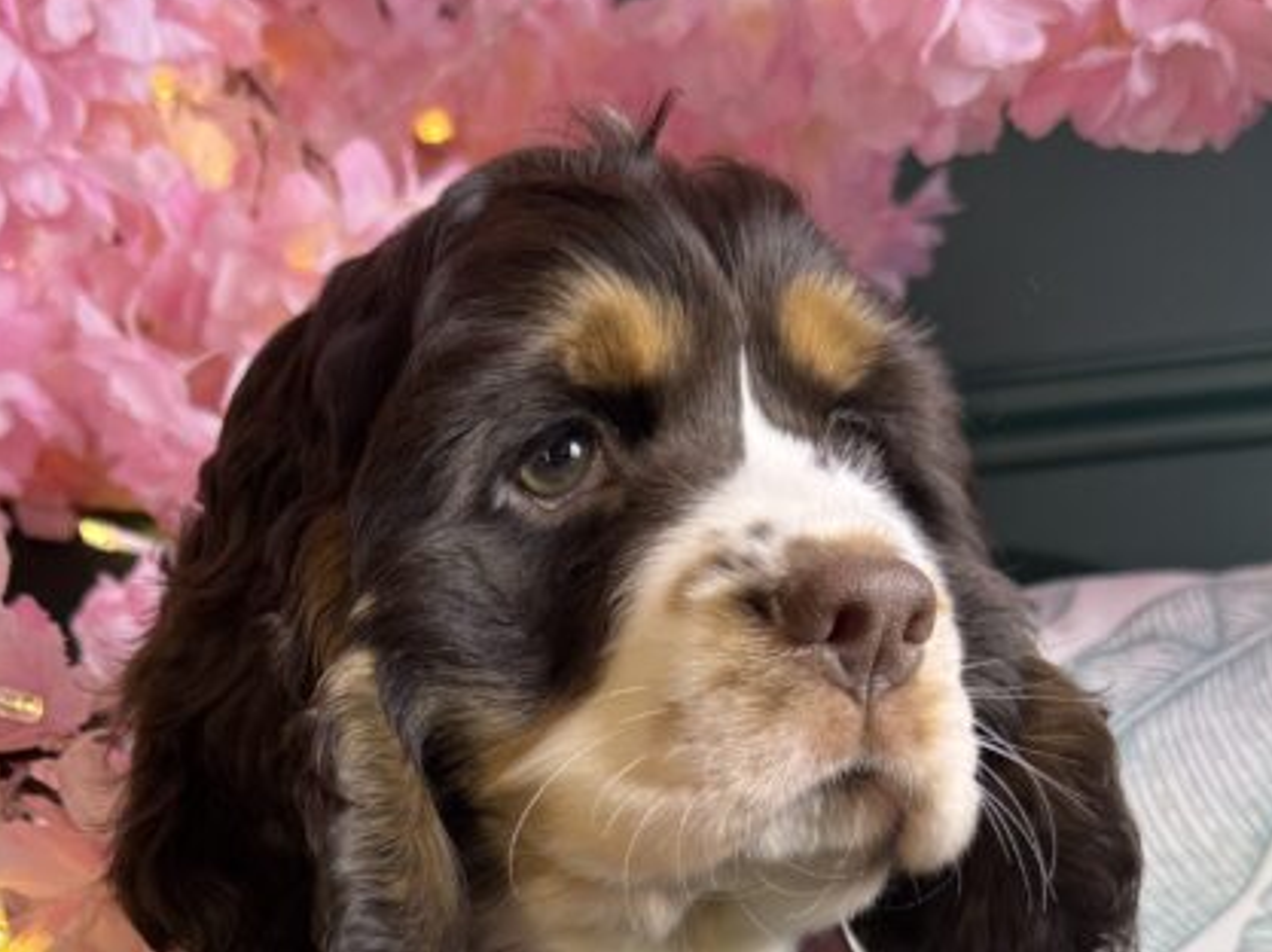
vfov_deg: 23.3
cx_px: 473
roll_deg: +1.1
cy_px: 1053
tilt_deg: -0.5
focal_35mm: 59
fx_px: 2166
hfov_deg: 32.6
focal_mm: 6.76
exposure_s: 1/120
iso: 50
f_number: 1.78
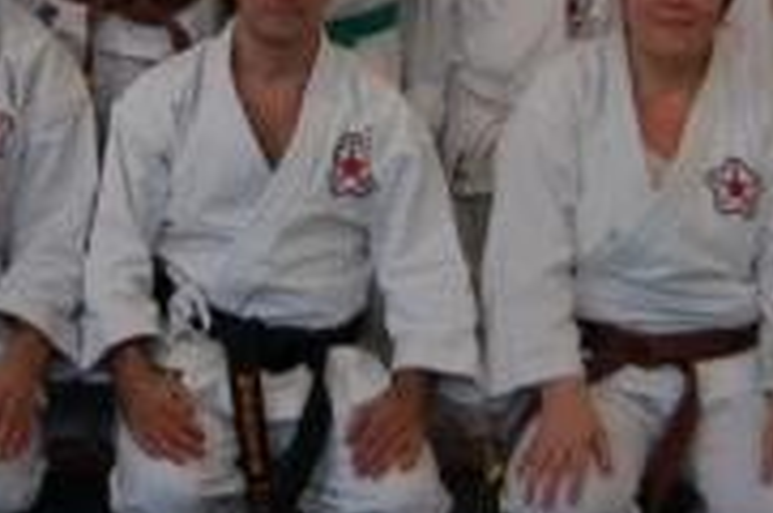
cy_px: -26
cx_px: 98
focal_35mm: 141
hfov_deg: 14.4
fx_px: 3022
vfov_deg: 9.6
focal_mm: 38
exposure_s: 1/60
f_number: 5
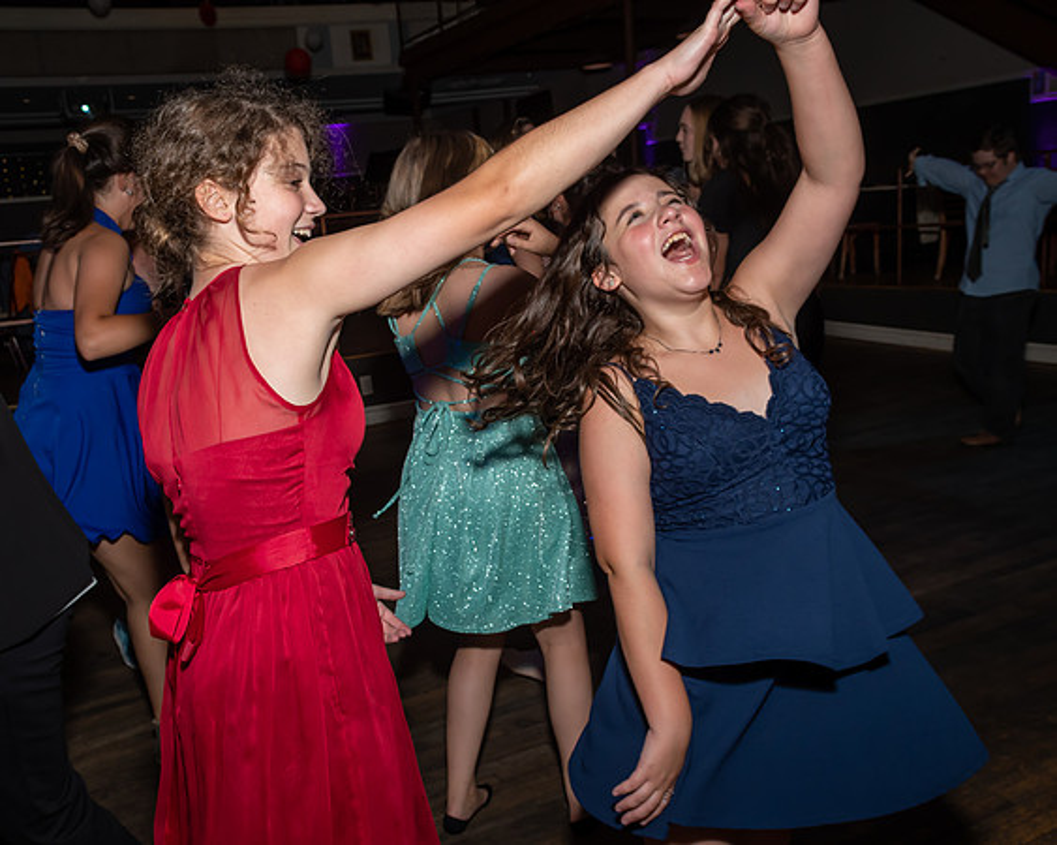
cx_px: 465
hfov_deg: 57.6
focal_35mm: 31
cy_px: 448
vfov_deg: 47.6
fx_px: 957
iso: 400
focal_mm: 17
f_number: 5.6
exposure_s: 1/250
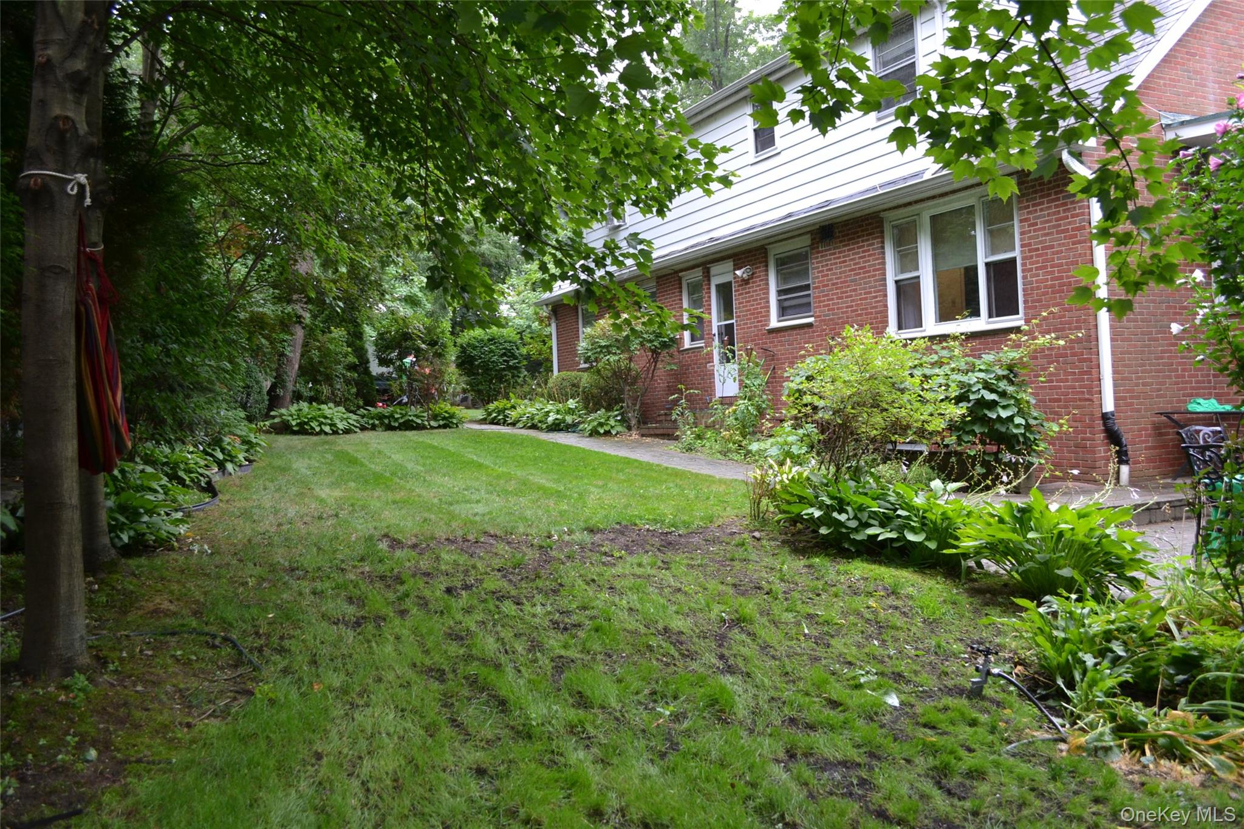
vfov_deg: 43.6
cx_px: 622
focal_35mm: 30
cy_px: 414
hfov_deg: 61.9
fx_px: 1037
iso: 400
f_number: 5.6
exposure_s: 1/125
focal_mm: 20
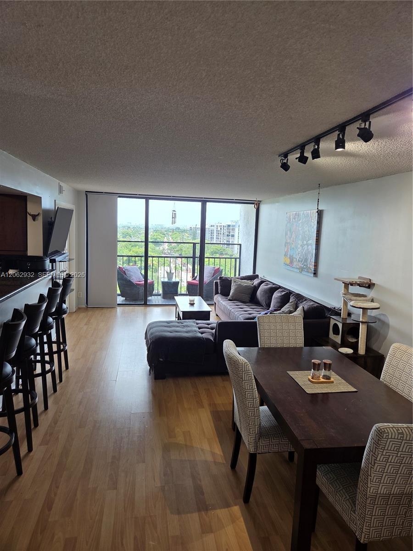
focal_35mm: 23
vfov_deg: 73.9
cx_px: 206
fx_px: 366
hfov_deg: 58.9
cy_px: 276
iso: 64
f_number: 1.8
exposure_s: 1/120
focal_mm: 5.4
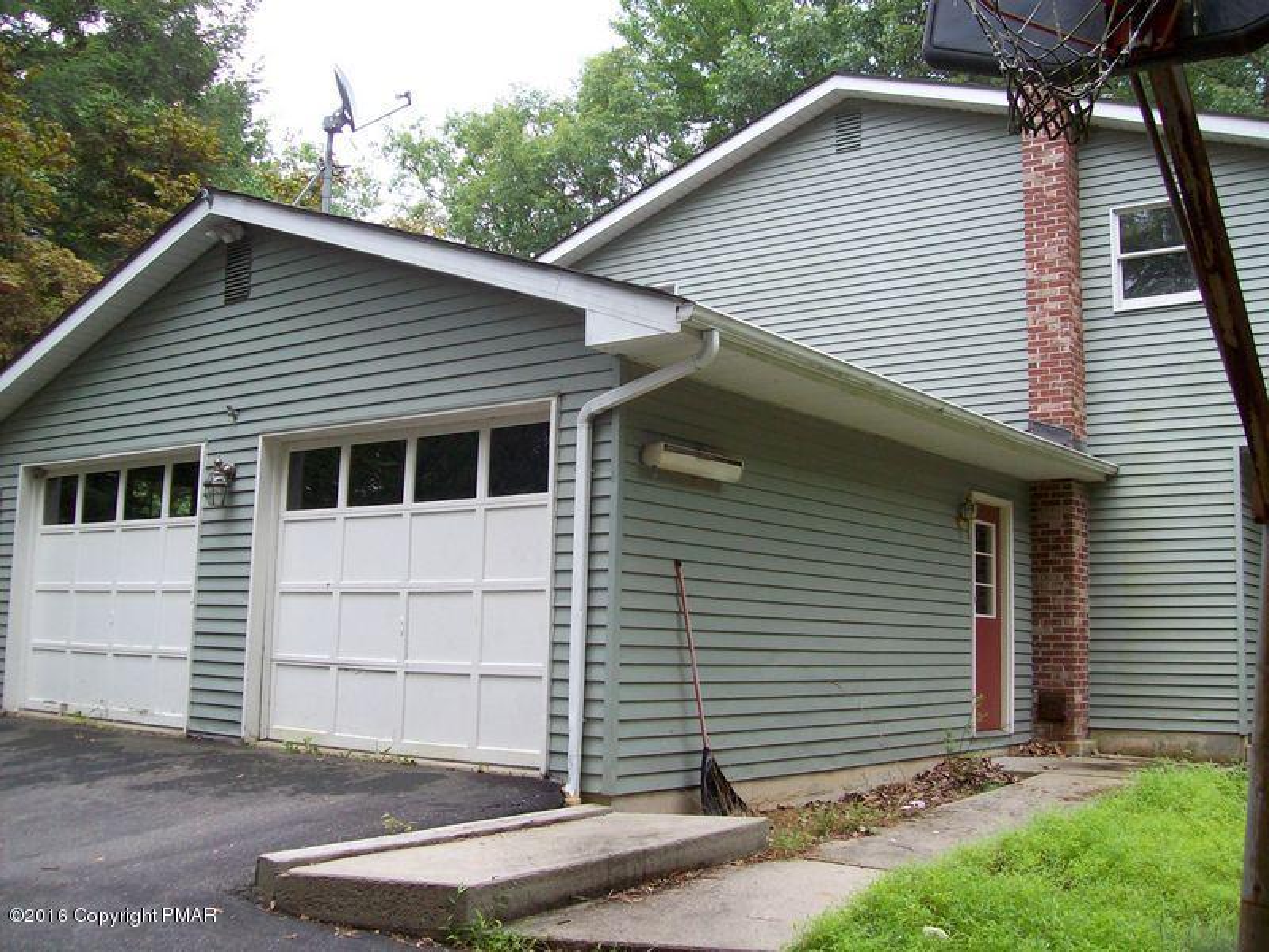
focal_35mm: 36
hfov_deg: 51.4
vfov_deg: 39.7
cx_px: 634
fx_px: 1320
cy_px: 476
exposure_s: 1/297
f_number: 2.7
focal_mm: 6
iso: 80
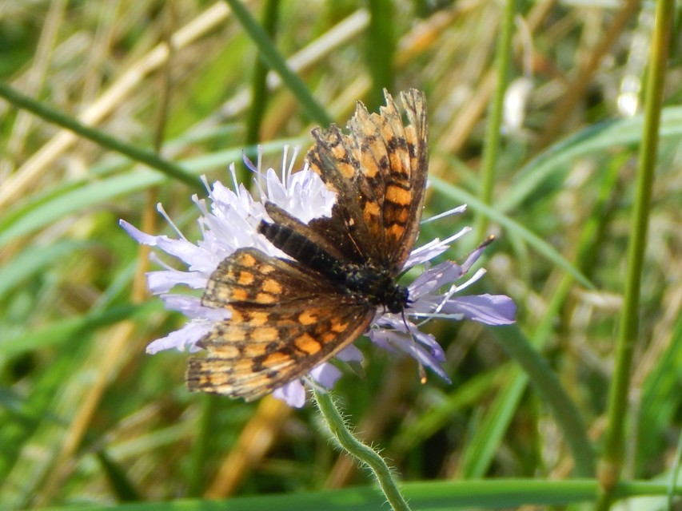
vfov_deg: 8.2
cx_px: 341
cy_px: 256
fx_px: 3586
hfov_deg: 10.9
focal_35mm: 182
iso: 125
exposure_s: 1/400
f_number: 5.3
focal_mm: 32.8
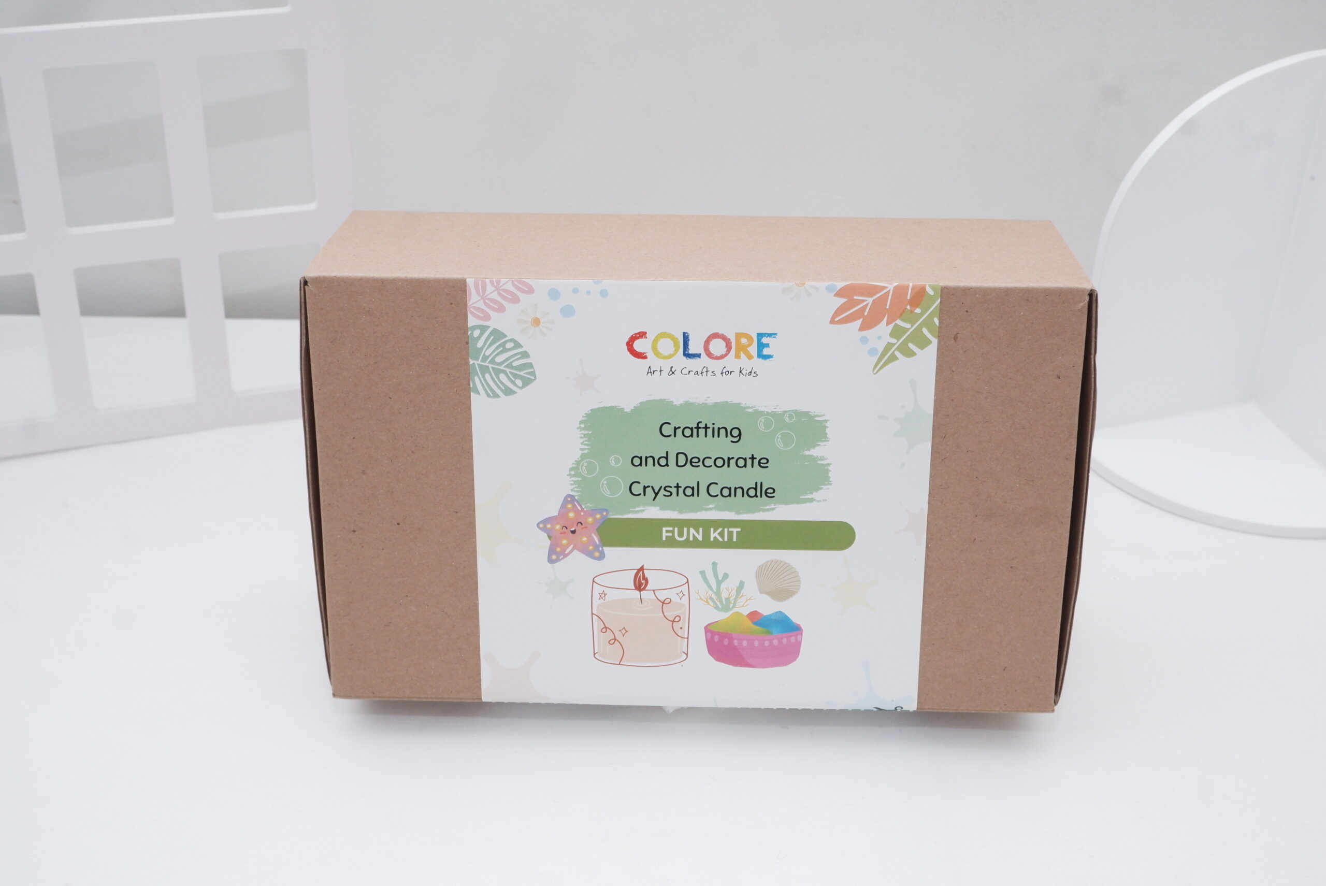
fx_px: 1769
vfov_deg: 28.1
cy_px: 443
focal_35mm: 48
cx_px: 663
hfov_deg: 41.1
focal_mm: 32.3
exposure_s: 1/125
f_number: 11
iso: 1600
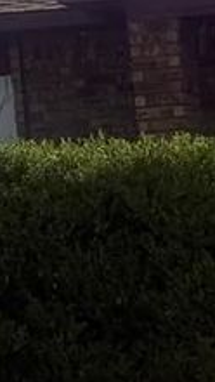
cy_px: 392
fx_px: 1639
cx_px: 357
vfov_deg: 13.1
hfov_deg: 7.3
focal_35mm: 162
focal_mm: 6.76
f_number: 1.78
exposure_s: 1/7353
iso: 80
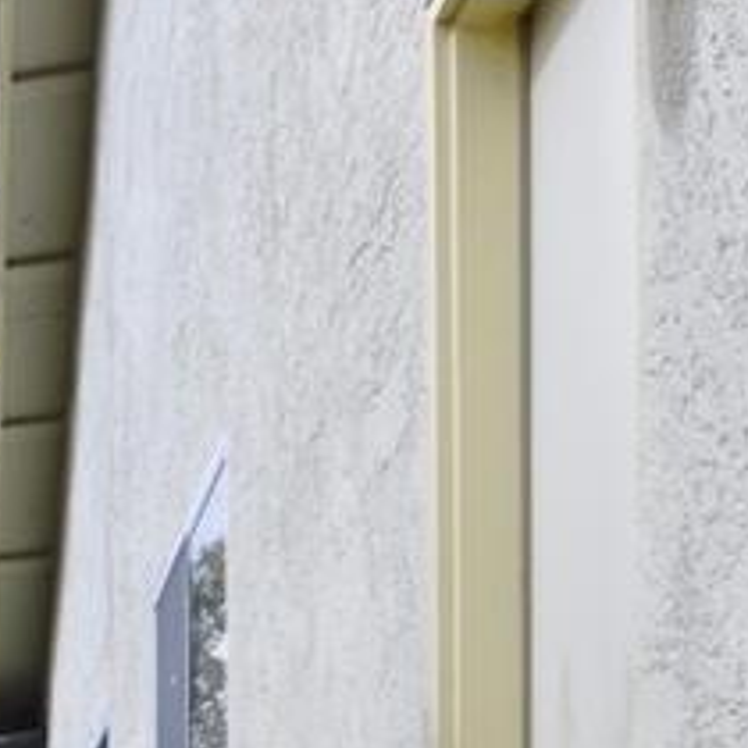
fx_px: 2445
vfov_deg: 15.2
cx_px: -1090
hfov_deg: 12.9
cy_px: 1330
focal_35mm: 100
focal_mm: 11
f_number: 8
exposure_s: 1/250
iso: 200
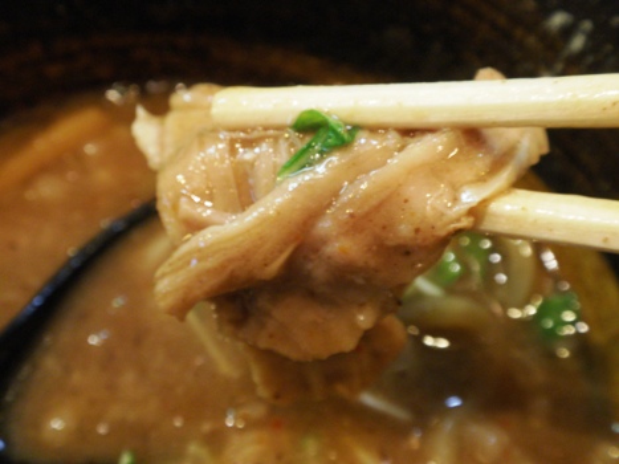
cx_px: 310
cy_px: 232
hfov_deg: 36.8
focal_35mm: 52
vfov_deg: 28.0
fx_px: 930
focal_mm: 9.1
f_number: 4.3
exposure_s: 1/4
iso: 100
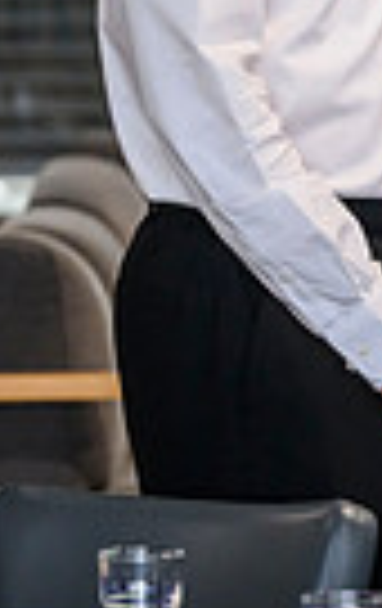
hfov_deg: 3.0
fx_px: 7158
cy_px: 45
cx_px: 962
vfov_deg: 4.8
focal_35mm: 432
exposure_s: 1/400
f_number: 2.8
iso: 1600
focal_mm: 87
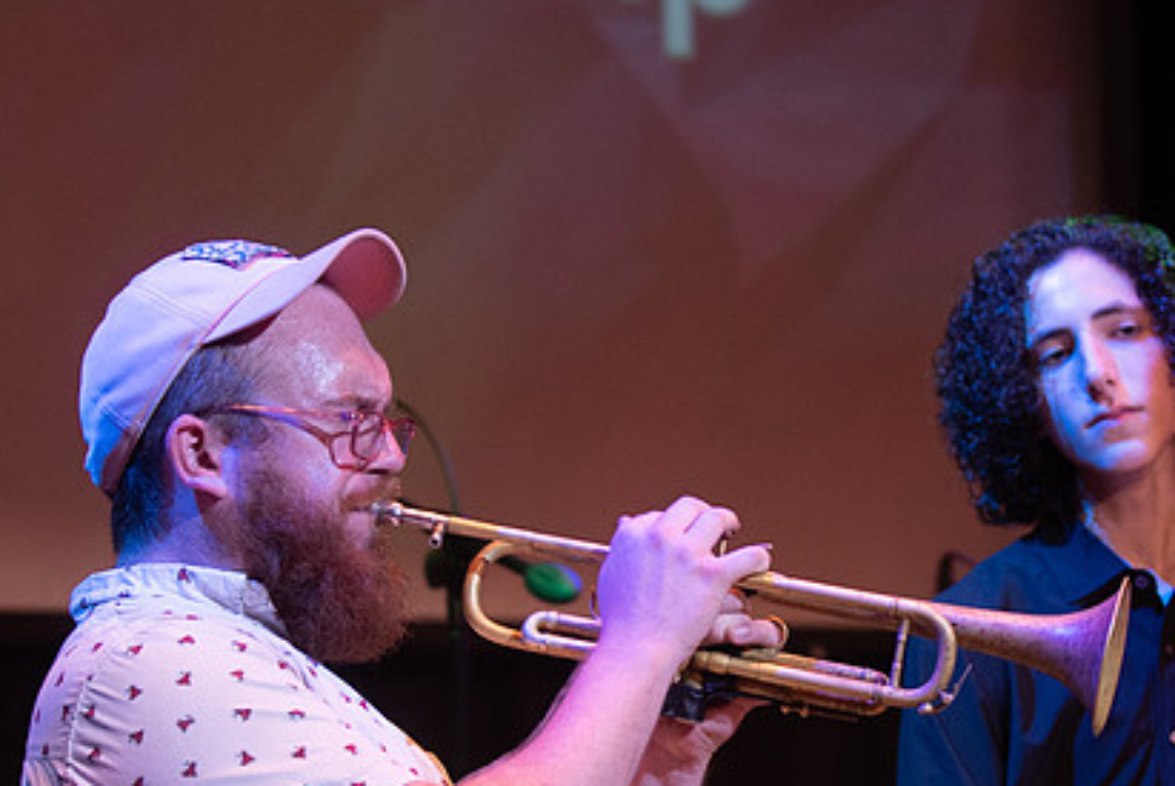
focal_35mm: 148
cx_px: 629
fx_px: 4836
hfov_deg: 13.9
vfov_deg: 9.3
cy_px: 524
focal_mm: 70
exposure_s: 1/200
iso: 800
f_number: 2.8
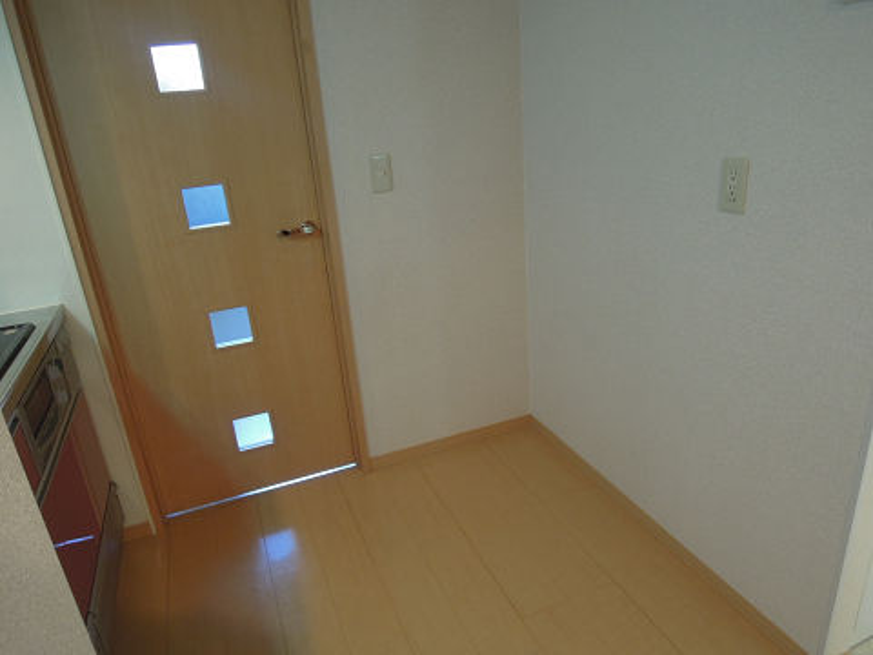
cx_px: 436
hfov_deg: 71.6
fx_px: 605
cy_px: 328
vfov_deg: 56.8
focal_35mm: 24
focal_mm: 4.3
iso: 360
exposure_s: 1/30
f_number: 2.8
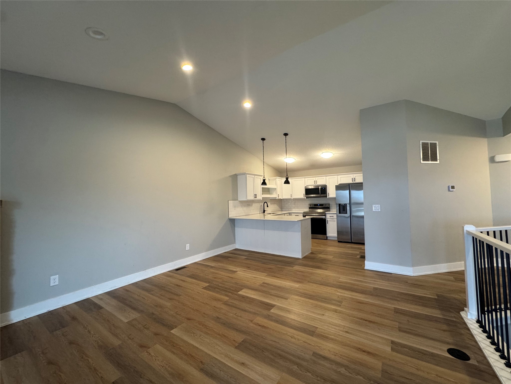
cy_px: 192
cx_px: 256
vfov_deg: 85.7
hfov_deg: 102.1
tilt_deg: +1.3
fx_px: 207
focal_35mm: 14
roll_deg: +1.2
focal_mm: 2.22
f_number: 2.2
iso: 250
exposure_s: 1/60
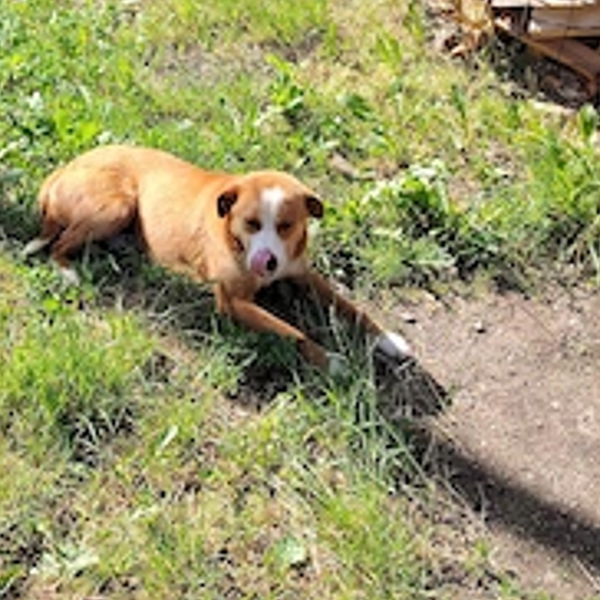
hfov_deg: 26.8
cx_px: 211
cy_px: 260
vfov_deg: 26.9
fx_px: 1255
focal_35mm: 64
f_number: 1.75
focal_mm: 5.25
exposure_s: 1/340
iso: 100
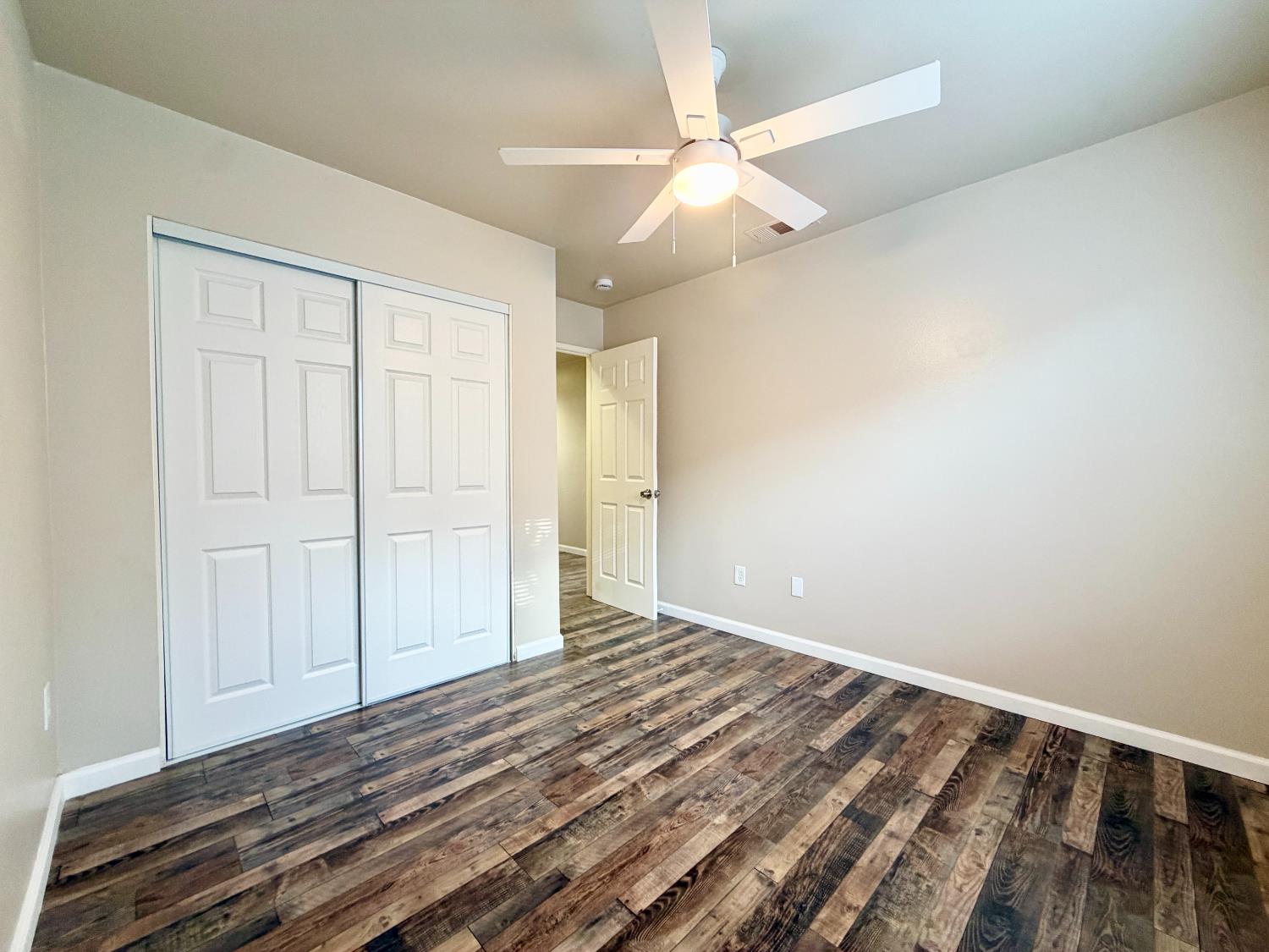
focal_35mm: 14
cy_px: 476
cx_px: 634
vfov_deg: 85.7
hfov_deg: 102.1
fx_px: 513
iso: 250
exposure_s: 1/60
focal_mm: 2.22
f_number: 2.2
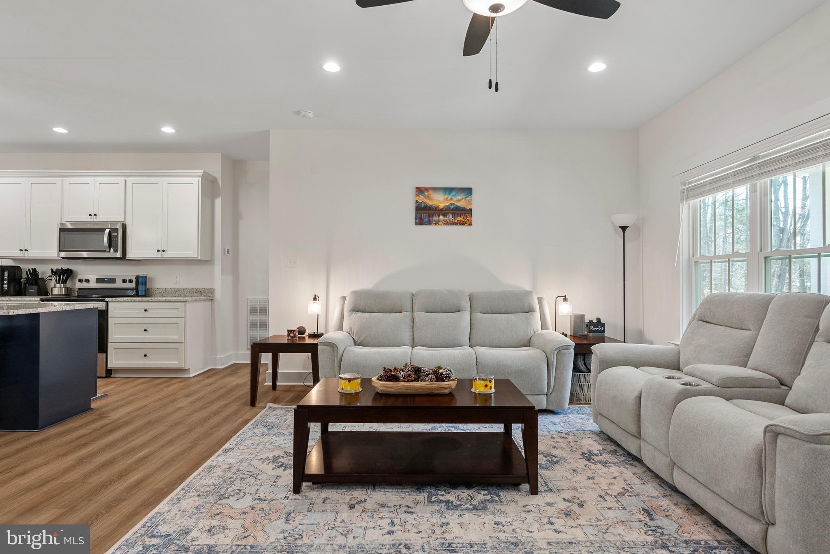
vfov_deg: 62.0
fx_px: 461
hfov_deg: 83.9
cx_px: 415
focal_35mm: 20
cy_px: 277
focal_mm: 20
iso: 800
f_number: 8
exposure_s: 1/5
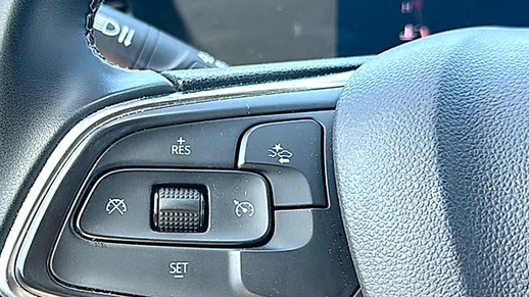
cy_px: 204
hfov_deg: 38.8
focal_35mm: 53
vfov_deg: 22.5
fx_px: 743
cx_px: 182
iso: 64
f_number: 1.78
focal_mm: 6.86
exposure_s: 1/118
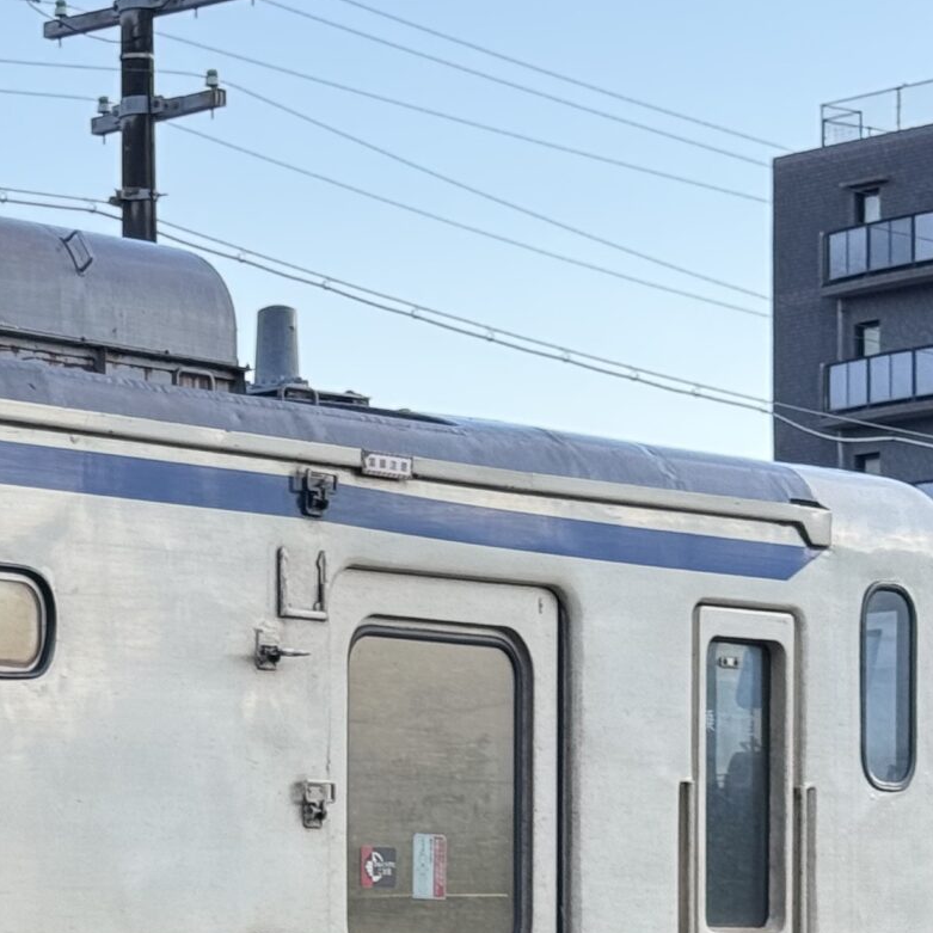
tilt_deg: +1.0
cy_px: 947
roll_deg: +0.0
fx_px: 4239
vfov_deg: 12.4
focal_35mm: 139
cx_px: -385
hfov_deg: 12.1
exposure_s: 1/121
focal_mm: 6.76
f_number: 1.78
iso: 50
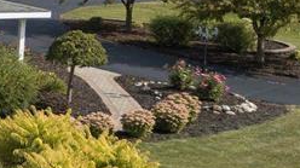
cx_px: -227
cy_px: 45
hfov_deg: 15.8
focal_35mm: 117
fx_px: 930
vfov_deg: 10.3
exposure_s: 1/1600
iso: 100
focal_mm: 4.73
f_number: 2.2
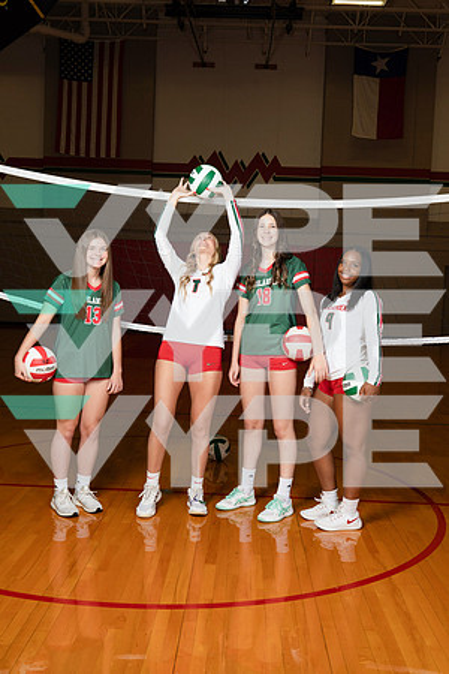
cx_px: 224
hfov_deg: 34.2
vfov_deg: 49.6
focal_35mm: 39
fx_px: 730
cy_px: 337
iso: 640
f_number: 8
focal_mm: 39
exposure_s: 1/250
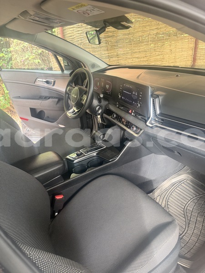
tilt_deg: -26.0
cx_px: 102
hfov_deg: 56.8
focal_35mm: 24
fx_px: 190
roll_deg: +3.8
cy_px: 136
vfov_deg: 71.6
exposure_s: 1/60
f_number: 1.78
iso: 400
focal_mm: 6.76
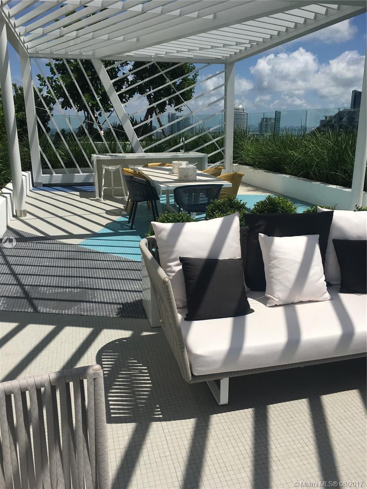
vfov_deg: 61.7
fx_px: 410
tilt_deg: -16.1
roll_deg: -0.7
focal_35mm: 29
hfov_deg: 48.2
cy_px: 244
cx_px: 184
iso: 25
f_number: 2.2
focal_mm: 4.15
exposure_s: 1/3846
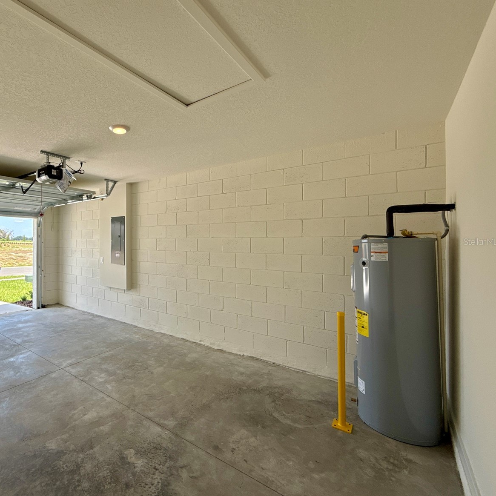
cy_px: 241
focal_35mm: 17
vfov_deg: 83.9
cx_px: 163
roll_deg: -0.3
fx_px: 276
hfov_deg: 81.0
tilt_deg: -0.2
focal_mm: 2.22
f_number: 2.2
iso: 64
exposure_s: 1/403
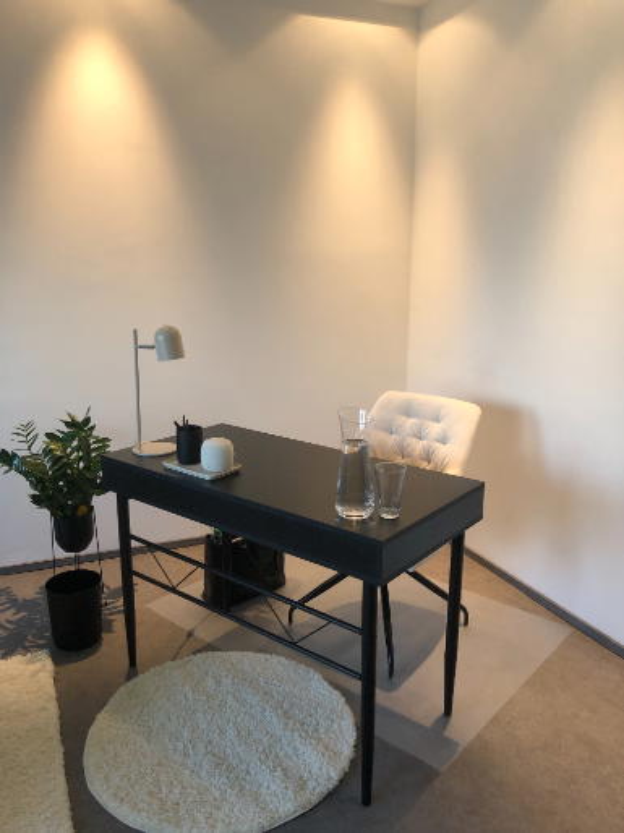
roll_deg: -0.3
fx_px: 674
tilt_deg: -12.5
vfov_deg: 63.5
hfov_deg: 49.7
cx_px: 312
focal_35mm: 28
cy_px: 416
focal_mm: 4
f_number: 1.8
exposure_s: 1/33
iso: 40
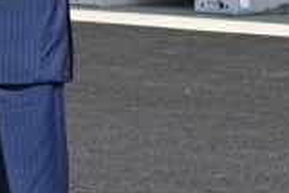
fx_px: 4315
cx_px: -34
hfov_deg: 3.8
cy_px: -80
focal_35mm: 537
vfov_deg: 2.6
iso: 100
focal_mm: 56
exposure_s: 1/320
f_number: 6.3
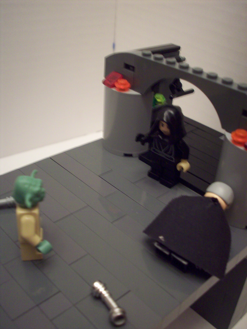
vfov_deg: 50.1
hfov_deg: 38.7
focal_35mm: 37
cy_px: 164
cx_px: 124
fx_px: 352
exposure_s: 1/10.7
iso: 160
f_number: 2.8
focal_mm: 6.2
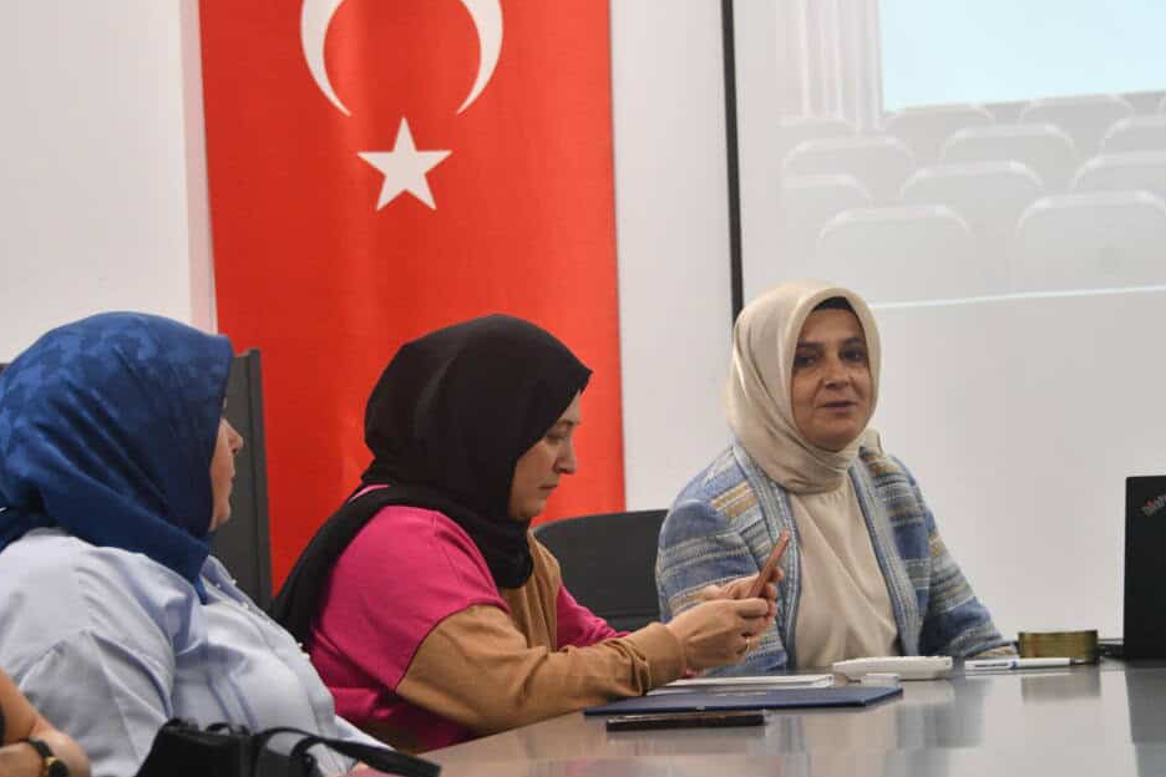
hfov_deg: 13.6
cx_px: 627
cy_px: 384
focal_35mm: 151
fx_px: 4890
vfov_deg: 9.1
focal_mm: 92
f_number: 5.3
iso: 1600
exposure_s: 1/125
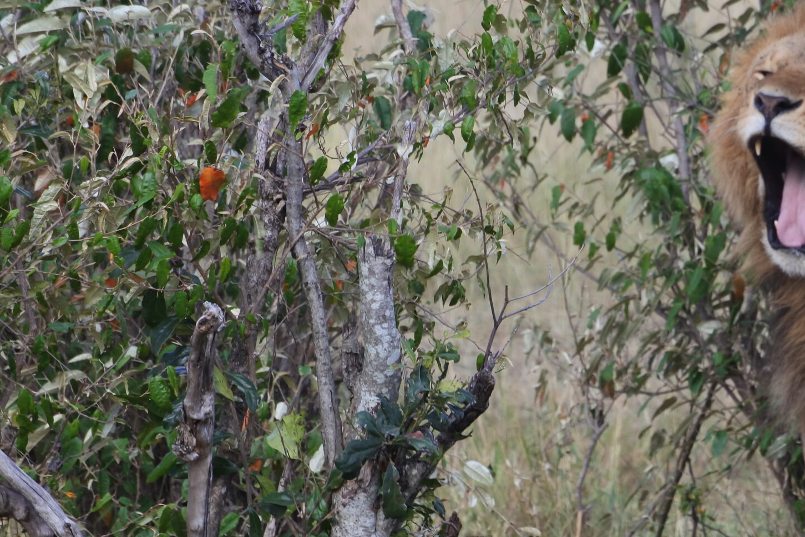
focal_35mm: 524
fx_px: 11719
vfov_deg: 2.6
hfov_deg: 3.9
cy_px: 247
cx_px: 702
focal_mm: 110
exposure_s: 1/200
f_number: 5.6
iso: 160
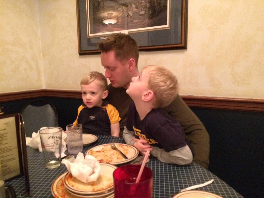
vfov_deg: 48.2
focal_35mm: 29
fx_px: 221
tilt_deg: -7.8
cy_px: 99
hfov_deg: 61.7
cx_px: 132
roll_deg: +1.7
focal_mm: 4.15
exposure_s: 1/15
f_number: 2.2
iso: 640
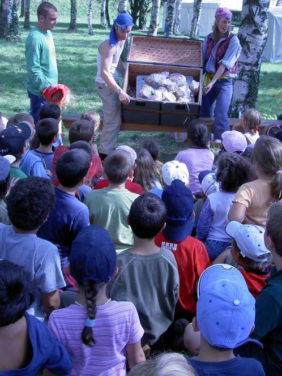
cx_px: 155
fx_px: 511
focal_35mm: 47
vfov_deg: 40.4
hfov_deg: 30.9
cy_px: 164
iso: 100
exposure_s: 1/100
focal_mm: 8
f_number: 4.7
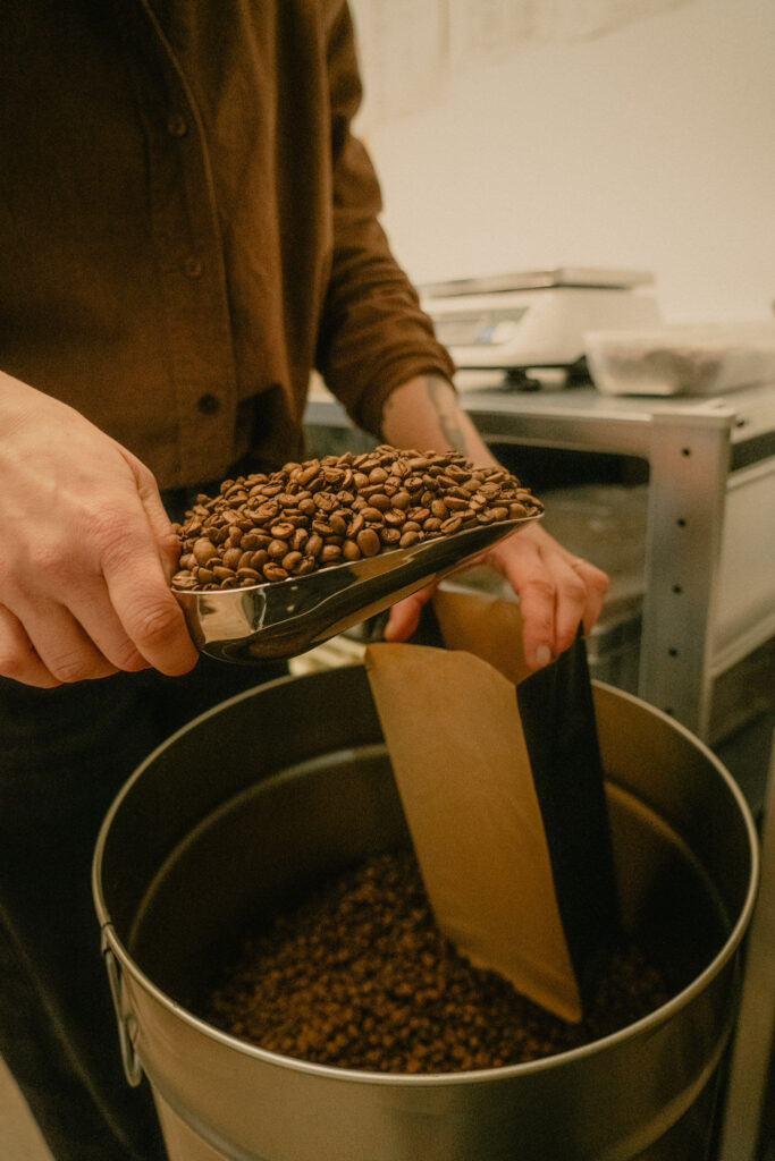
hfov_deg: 53.1
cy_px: 580
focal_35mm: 24
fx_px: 775
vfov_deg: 73.7
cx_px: 388
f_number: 4
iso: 12800
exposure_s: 1/250
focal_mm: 24
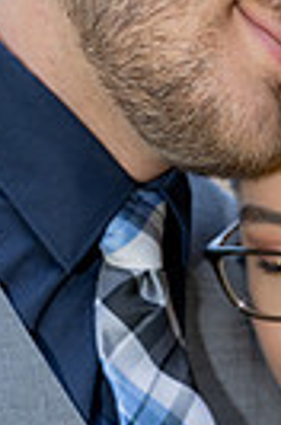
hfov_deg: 14.2
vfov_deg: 20.3
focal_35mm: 95
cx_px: 230
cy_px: 489
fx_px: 1118
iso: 250
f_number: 4
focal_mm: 28
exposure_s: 1/250
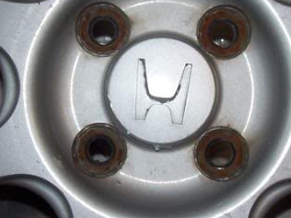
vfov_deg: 12.0
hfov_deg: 16.0
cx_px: 163
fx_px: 1034
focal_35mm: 123
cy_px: 93
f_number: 2.8
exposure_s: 1/60
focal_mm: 6.3
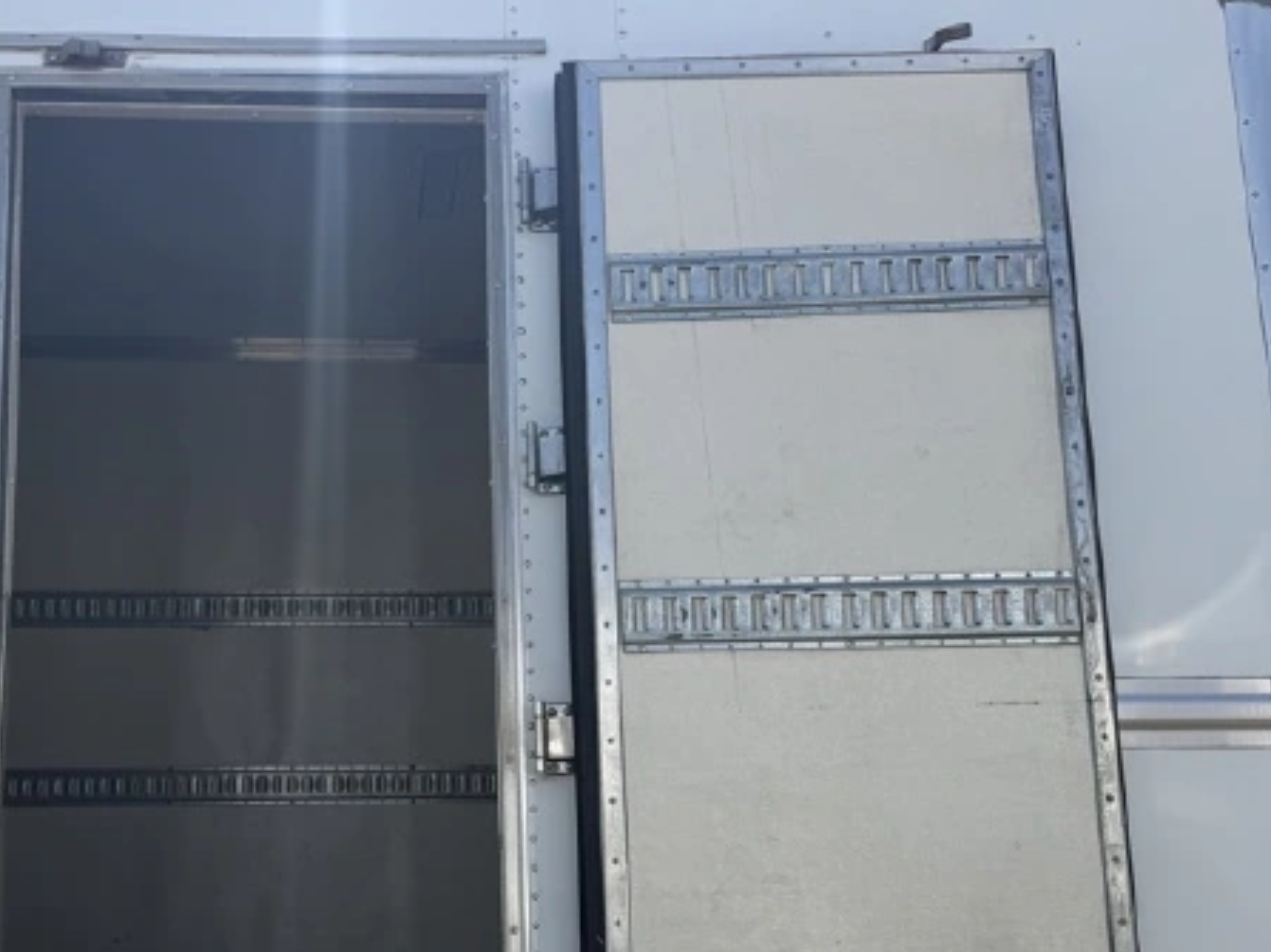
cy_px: 645
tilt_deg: +13.7
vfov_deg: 33.3
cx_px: 441
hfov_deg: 43.3
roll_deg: +0.8
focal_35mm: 43
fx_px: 1578
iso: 80
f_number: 1.78
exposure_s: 1/5319
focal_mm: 6.76
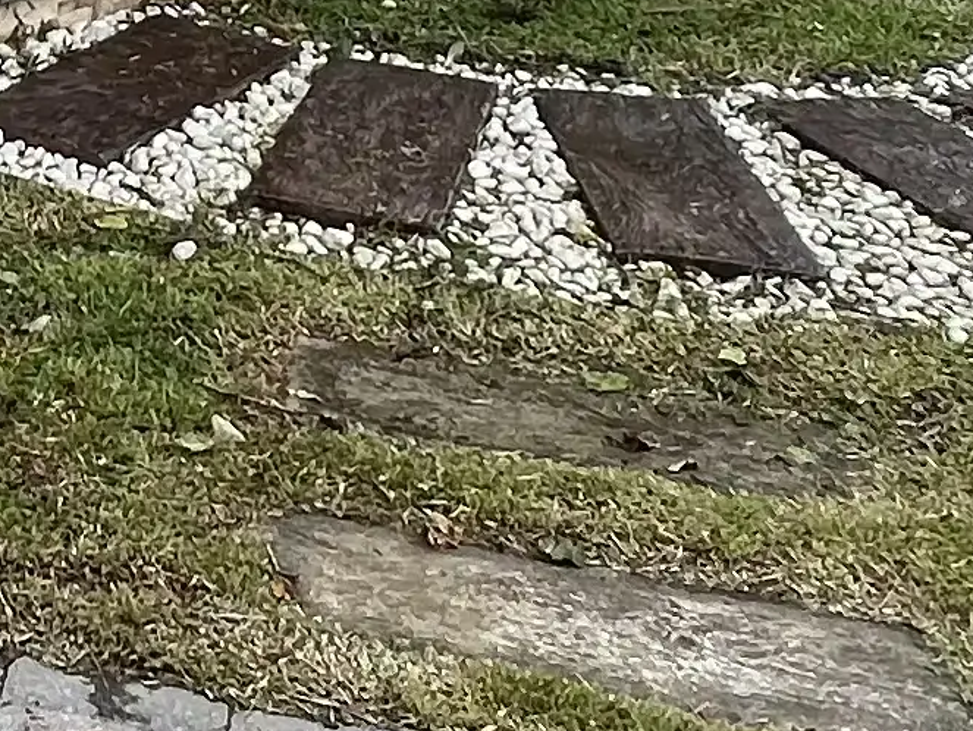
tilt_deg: +0.2
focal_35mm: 79
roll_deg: -1.0
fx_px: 2222
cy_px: -768
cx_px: -379
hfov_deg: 21.6
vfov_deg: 14.9
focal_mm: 1.57
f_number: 1.8
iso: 32
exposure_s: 1/328
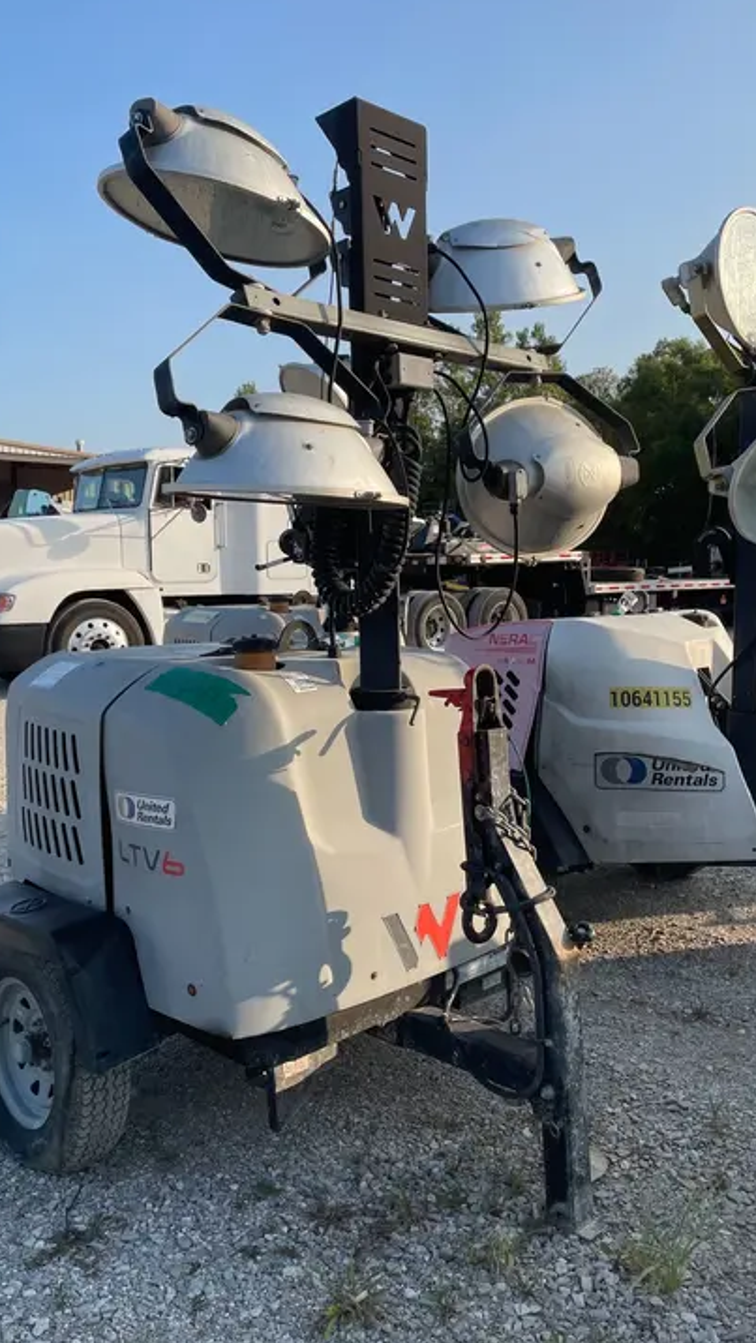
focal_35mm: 29
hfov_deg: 40.2
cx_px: 405
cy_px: 676
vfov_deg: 66.1
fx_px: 1033
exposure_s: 1/2747
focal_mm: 4.2
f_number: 1.6
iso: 50
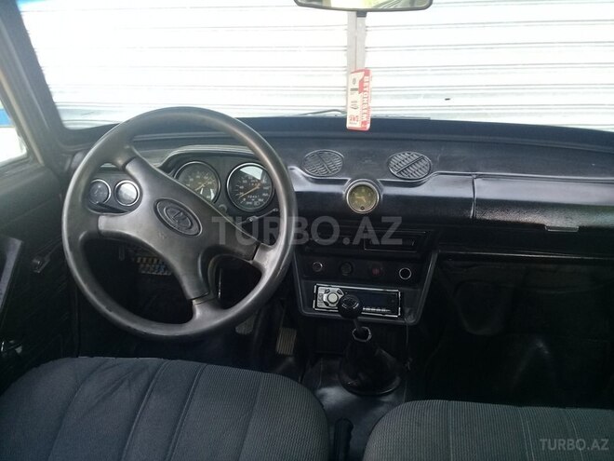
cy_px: 230
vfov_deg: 45.4
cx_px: 307
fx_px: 550
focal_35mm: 31
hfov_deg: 58.4
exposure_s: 1/33
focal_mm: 3.3
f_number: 2.2
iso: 80
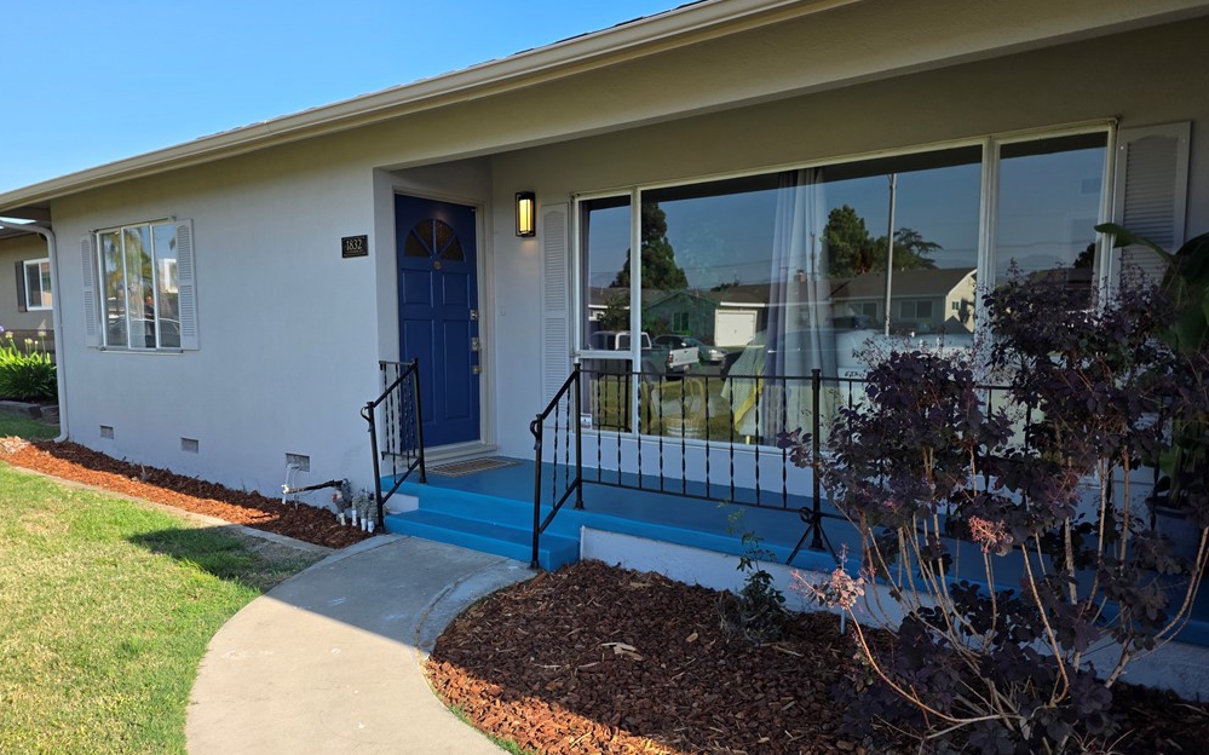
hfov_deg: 72.6
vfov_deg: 49.2
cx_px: 603
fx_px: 824
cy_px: 421
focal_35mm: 25
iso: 80
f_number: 1.7
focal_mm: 6.25
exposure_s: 1/1994
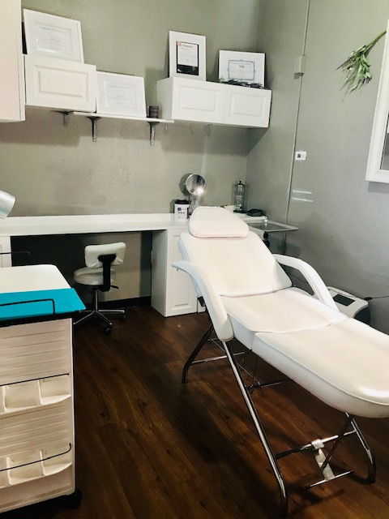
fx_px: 420
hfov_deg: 49.7
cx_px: 194
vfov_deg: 63.4
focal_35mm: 28
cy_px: 260
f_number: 1.8
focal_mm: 3.99
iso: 50
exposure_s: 1/15
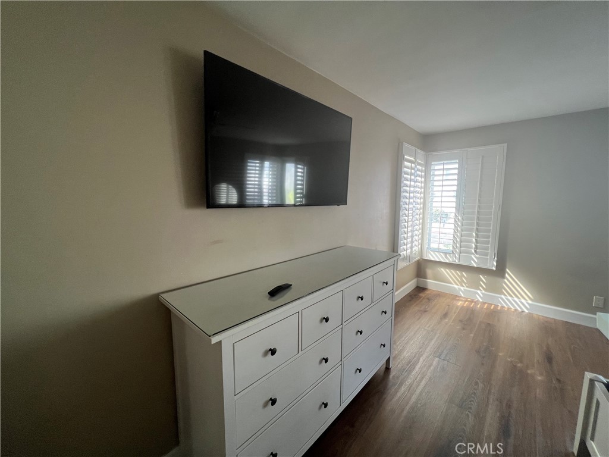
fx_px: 229
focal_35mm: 13
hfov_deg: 106.2
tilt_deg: -6.9
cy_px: 228
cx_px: 304
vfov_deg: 89.9
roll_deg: +0.2
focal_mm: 1.57
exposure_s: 1/99
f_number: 1.8
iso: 160
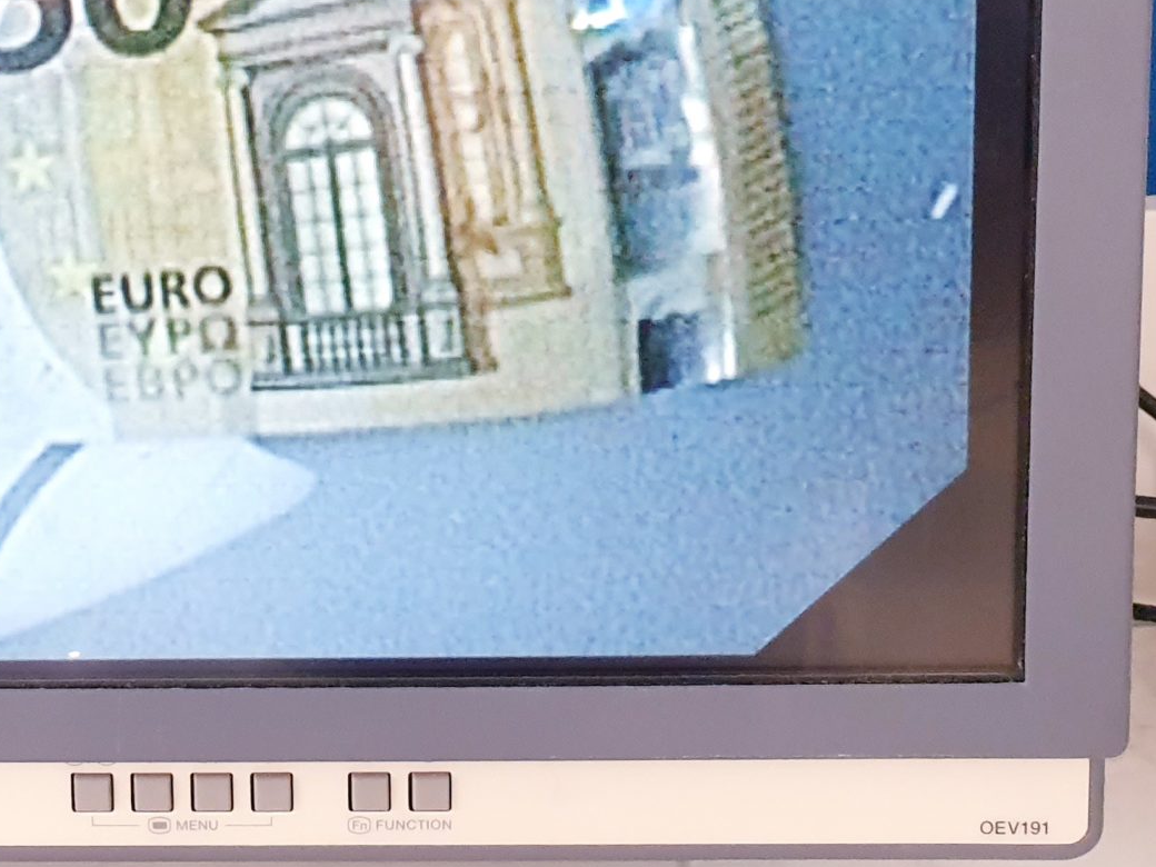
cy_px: -99
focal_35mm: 64
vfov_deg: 21.7
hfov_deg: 29.5
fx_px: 2137
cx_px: 216
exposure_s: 1/50
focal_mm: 4.3
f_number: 2.4
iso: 320
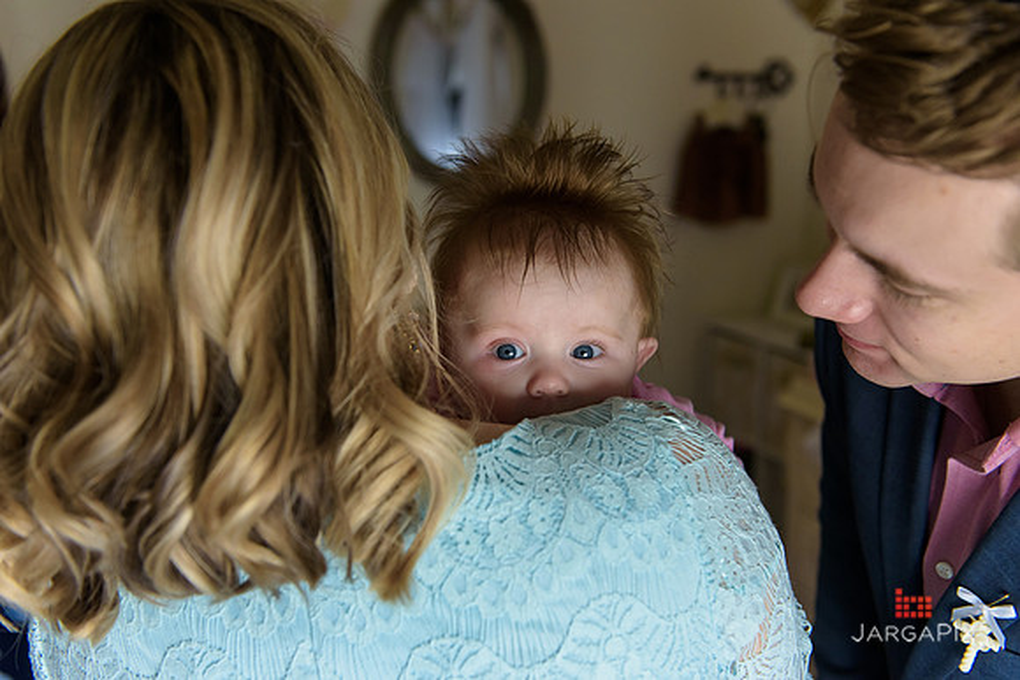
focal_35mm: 40
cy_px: 340
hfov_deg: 48.4
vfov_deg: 33.4
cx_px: 510
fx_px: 1134
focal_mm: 40
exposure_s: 1/200
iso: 1600
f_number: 3.2
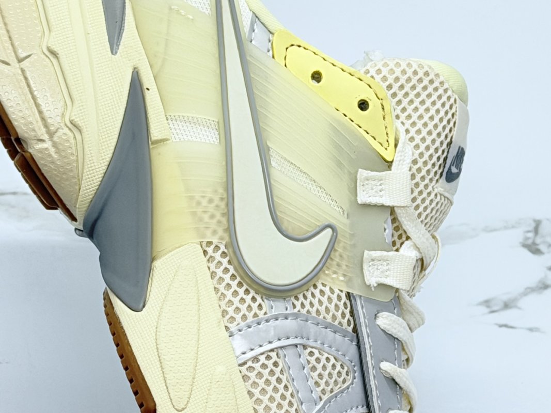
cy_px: 206
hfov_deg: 39.7
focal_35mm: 48
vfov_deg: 30.3
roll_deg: -1.5
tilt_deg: -44.9
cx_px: 276
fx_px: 764
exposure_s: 1/379
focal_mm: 6.76
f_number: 1.78
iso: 64
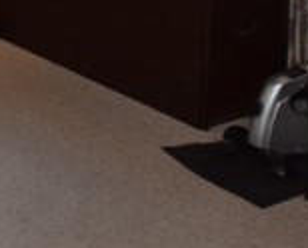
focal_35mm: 99
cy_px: -160
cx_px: -162
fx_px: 905
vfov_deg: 14.2
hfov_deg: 17.3
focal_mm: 10
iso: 800
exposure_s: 1/100
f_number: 5
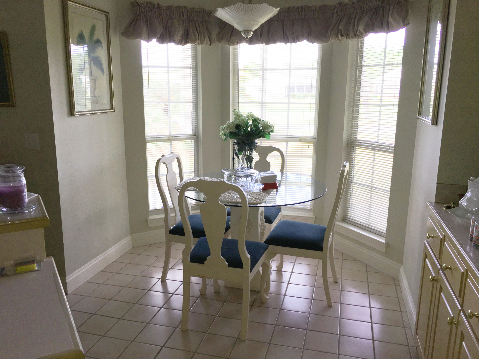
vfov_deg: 48.2
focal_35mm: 29
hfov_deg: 61.7
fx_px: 401
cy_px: 180
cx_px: 240
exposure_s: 1/71
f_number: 2.2
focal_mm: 4.15
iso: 25
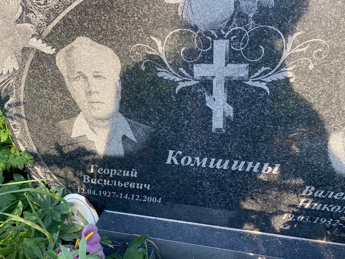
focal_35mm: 26
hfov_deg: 67.3
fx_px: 259
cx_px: 172
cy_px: 130
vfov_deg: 53.1
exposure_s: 1/306
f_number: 1.8
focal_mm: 4.25
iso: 32
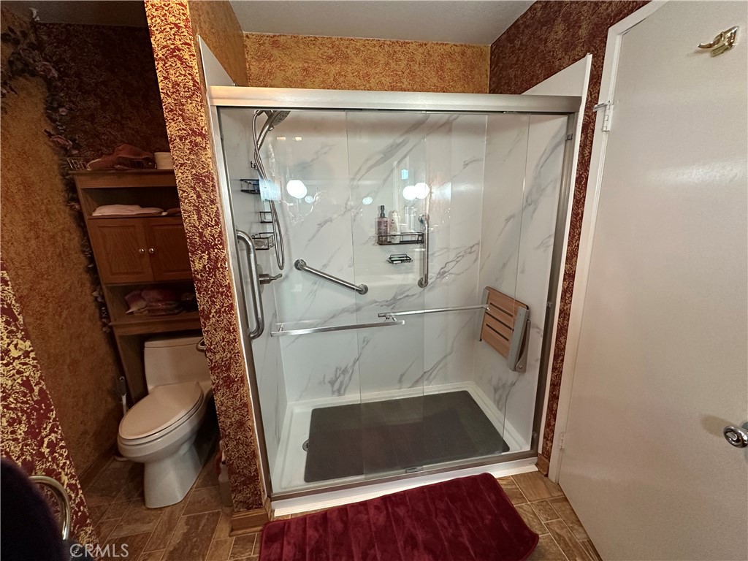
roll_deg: +2.1
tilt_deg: -14.3
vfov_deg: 85.7
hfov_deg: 102.1
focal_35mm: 14
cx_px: 374
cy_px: 280
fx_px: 303
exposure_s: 1/60
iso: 400
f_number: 2.2
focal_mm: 2.22
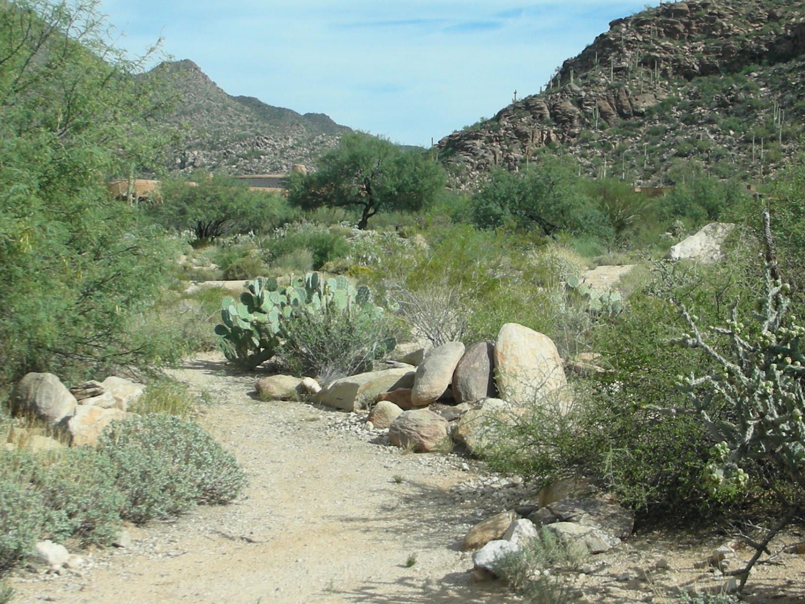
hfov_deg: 32.2
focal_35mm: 60
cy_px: 236
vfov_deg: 24.4
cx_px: 417
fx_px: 1395
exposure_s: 1/120
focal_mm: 5.8
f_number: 8.5
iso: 50
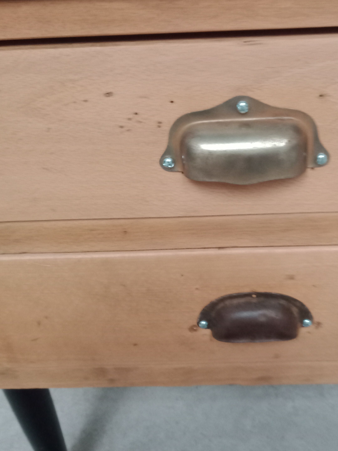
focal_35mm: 29
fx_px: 378
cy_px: 220
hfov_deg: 46.9
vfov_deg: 61.6
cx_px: 242
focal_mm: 3.54
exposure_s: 1/25
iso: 743
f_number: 2
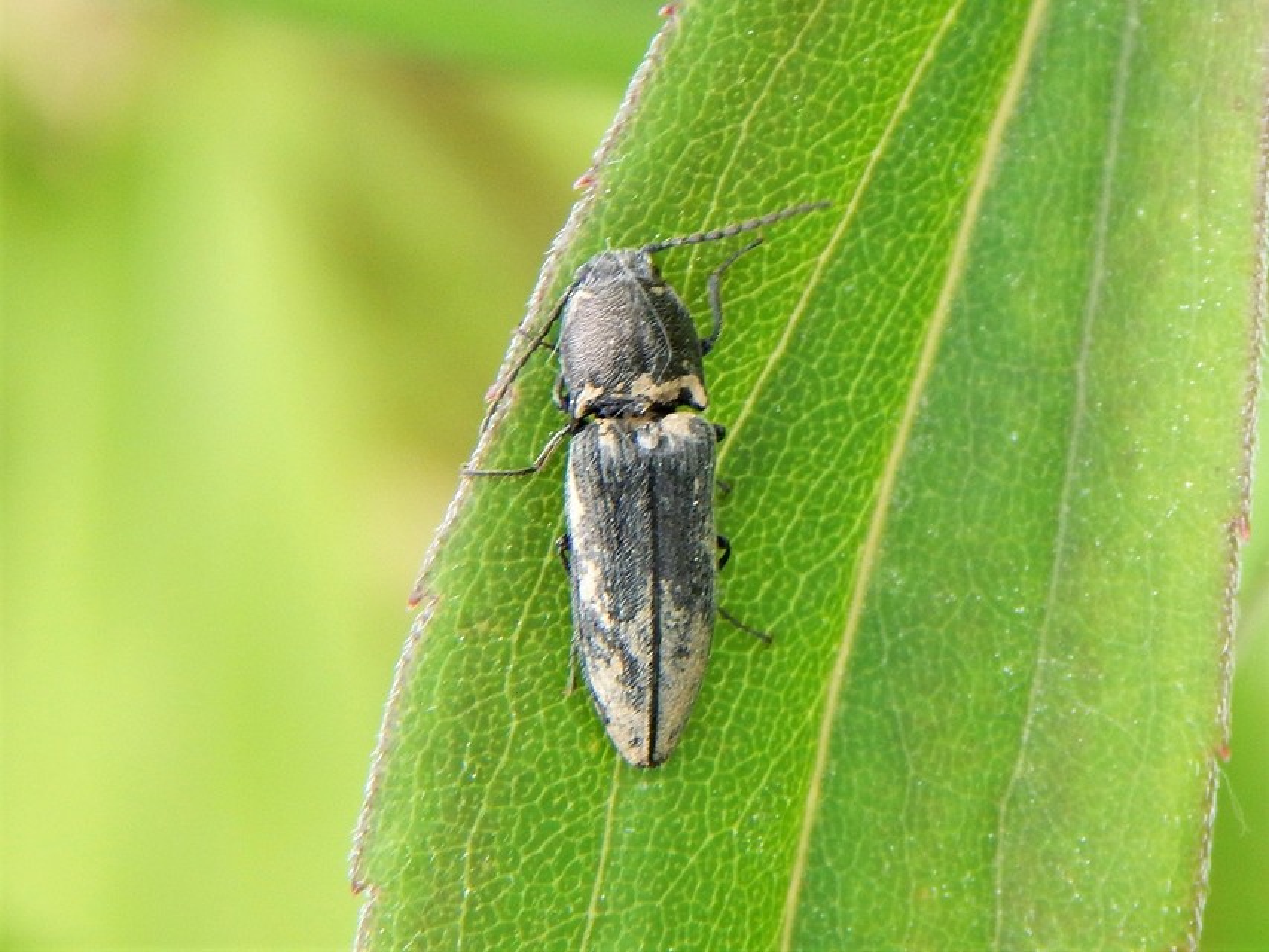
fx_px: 4803
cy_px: 476
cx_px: 634
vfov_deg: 11.3
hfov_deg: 15.1
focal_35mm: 131
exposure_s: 1/250
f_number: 4.8
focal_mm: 23.4
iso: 180
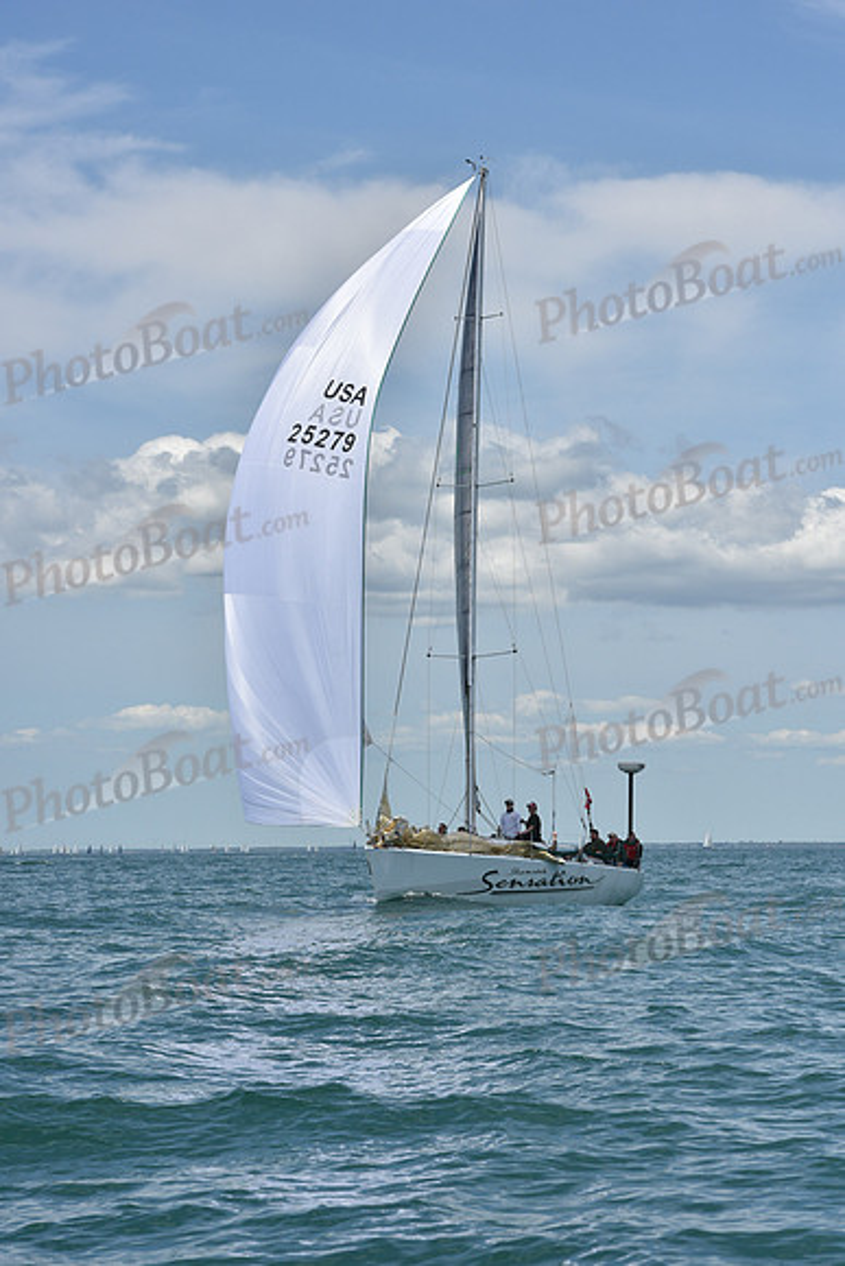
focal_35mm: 110
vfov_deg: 18.6
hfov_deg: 12.5
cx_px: 422
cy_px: 633
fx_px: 3870
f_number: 11
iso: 400
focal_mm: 110
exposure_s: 1/1250
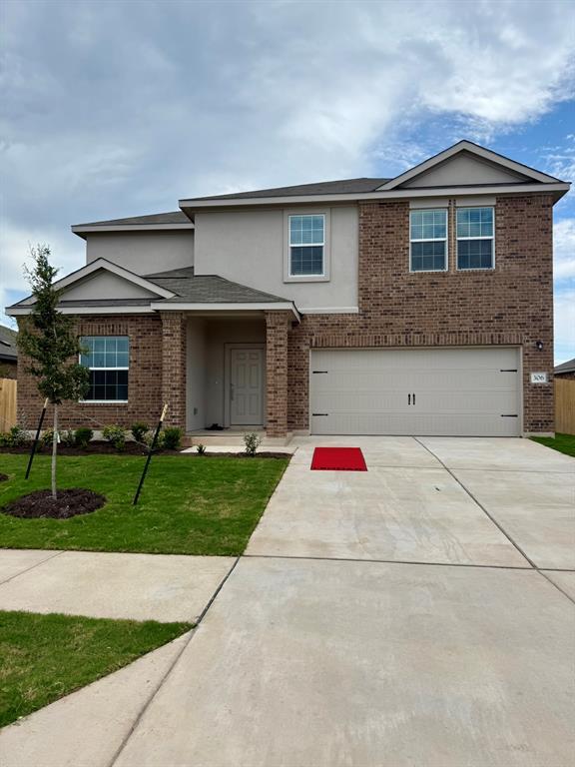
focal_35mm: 24
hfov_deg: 56.8
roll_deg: -1.2
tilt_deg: +2.3
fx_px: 532
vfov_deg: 71.6
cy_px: 384
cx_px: 288
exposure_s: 1/4975
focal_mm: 6.76
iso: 80
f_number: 1.78
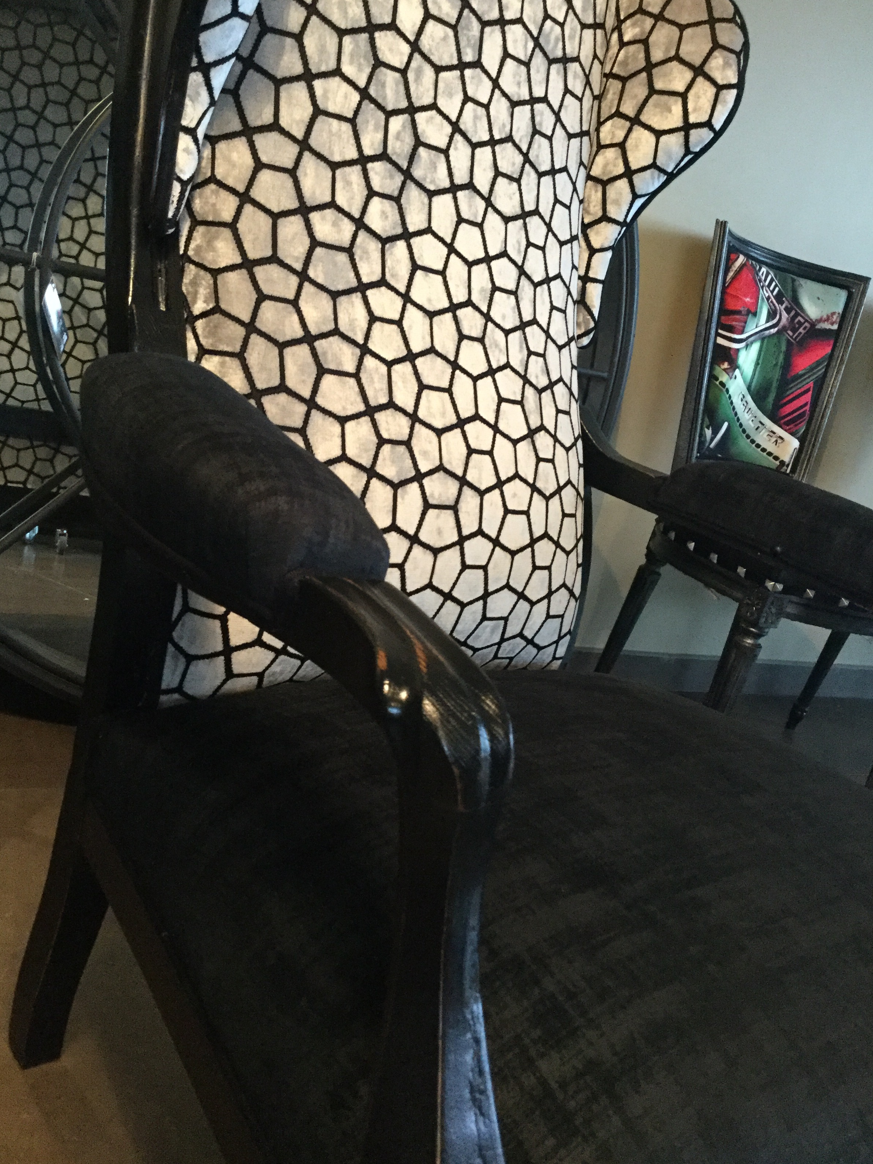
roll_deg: -18.4
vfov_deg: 56.8
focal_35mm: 32
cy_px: 565
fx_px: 1076
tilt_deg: -16.7
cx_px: 425
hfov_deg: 44.2
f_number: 2.4
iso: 200
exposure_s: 1/17
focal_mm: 3.3
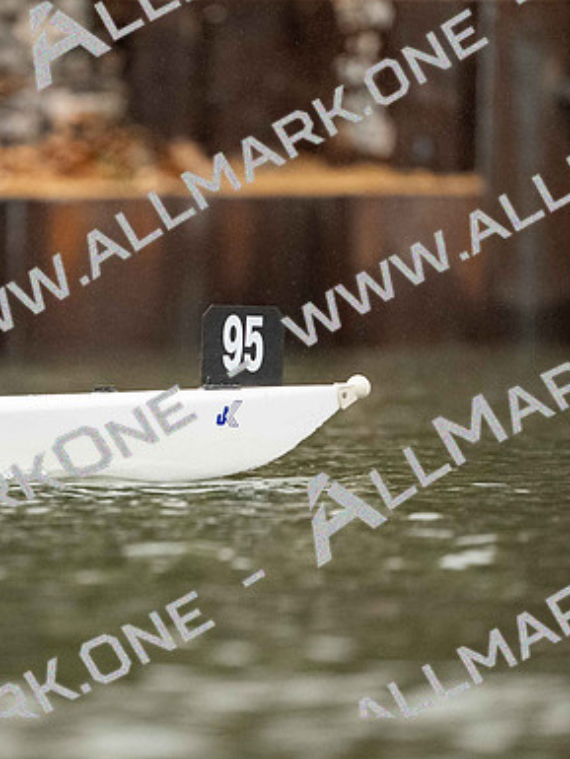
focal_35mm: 841
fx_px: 18454
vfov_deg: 2.4
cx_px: 138
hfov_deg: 1.8
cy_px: 380
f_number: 4
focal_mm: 580
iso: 3200
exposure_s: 1/2000
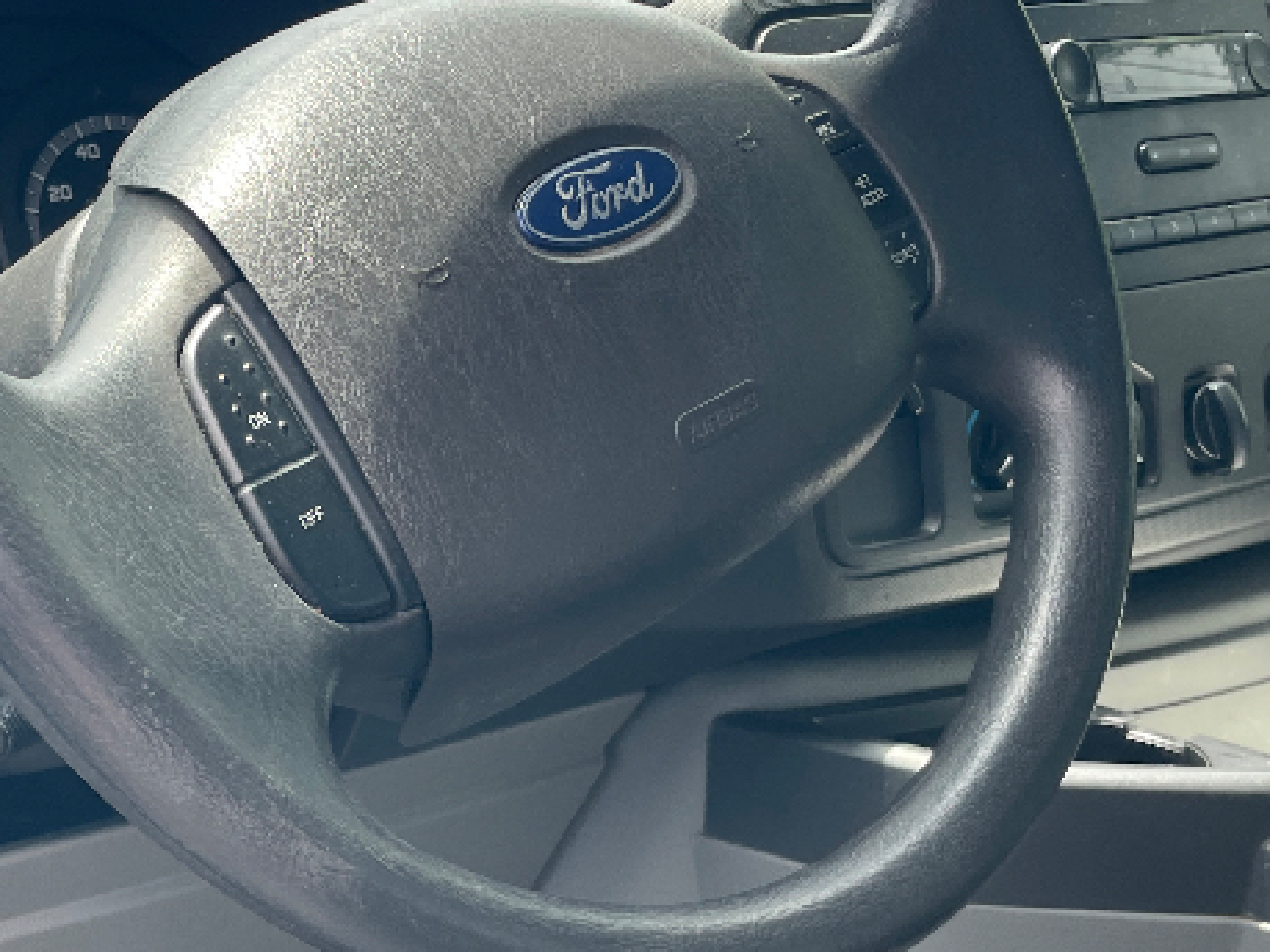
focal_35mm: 58
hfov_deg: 32.5
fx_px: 2127
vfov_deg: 25.0
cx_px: 291
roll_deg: -2.3
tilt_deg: -20.6
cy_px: 684
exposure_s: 1/376
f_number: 1.6
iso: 32
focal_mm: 4.2
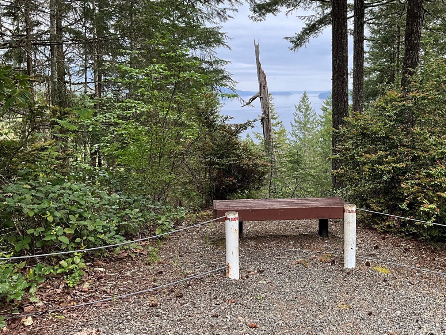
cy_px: 130
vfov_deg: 37.5
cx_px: 291
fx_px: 490
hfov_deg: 48.3
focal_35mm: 38
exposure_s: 1/268
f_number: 1.8
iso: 25
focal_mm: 3
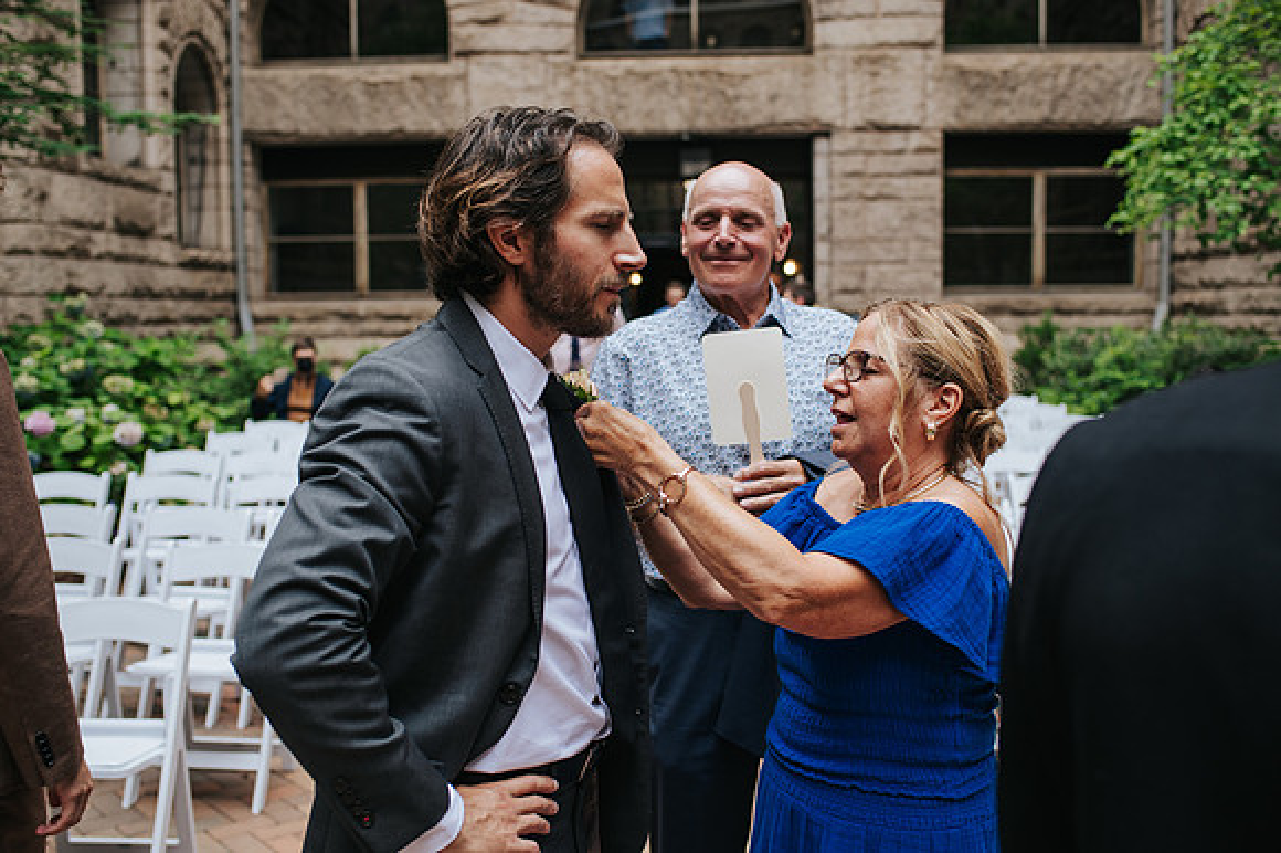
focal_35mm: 37
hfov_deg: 52.0
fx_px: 1313
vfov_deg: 36.0
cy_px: 426
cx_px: 640
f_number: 3.2
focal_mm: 35
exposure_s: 1/400
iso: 250
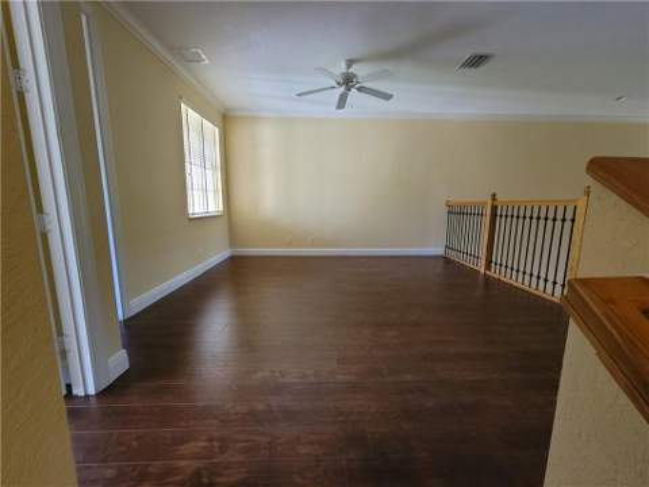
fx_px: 244
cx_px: 324
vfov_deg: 89.9
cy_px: 244
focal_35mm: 13
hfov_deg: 106.2
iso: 400
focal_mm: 2.2
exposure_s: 1/30
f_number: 2.2
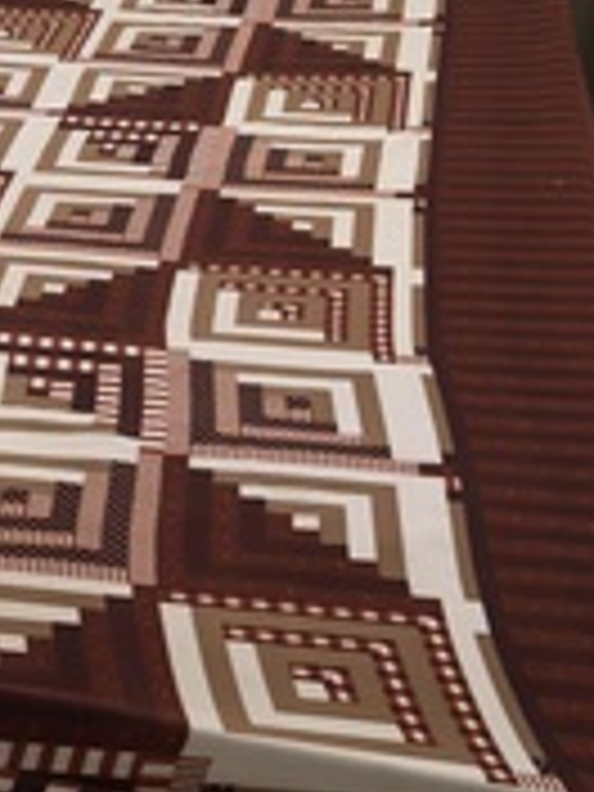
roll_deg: -0.3
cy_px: 38
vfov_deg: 21.0
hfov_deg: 15.5
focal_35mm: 91
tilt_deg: -18.2
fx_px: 2082
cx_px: -164
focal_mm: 6.76
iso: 400
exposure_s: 1/40
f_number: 1.78
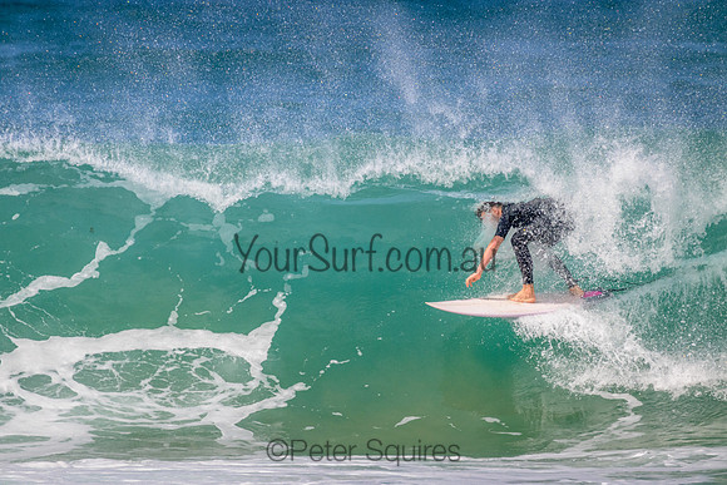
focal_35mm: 800
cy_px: 242
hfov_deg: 2.6
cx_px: 364
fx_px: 16159
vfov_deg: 1.7
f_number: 11
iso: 1600
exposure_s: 1/2000
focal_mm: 800
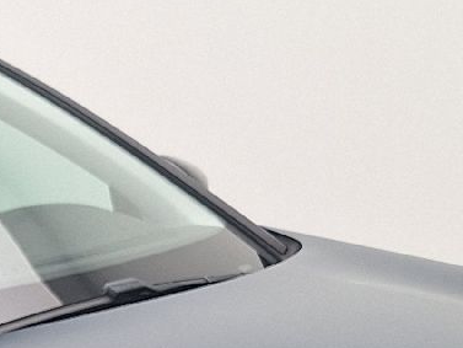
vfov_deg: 11.6
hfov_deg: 15.5
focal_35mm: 117
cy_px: 658
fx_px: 1565
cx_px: -225
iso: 64
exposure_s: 1/100
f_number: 1.8
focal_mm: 5.54
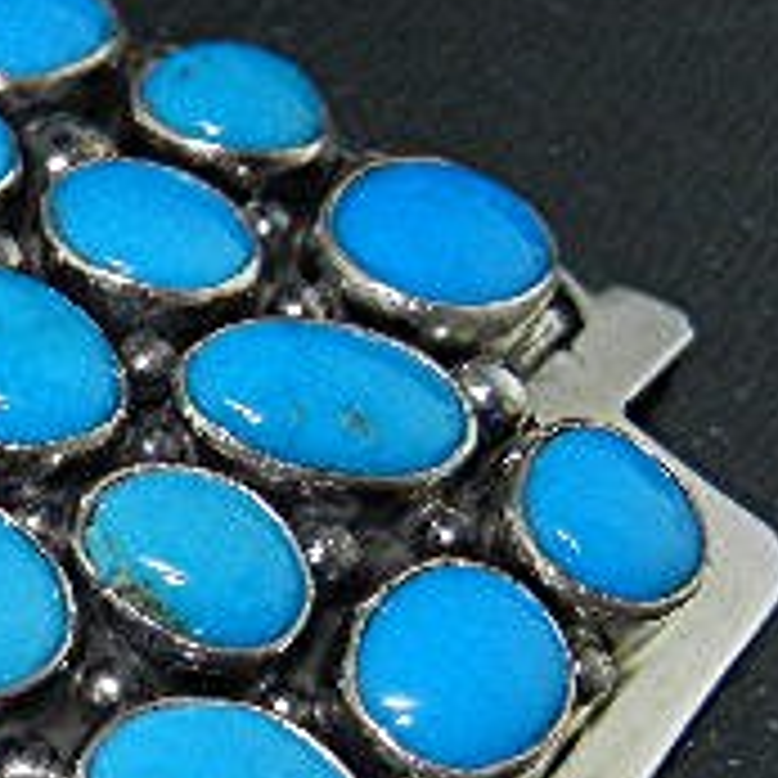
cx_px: -207
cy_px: 531
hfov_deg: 11.6
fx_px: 3738
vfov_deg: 11.9
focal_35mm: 147
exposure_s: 1/30
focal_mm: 8.1
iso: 440
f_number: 7.6
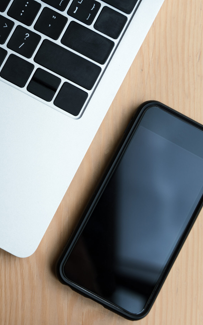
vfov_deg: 27.8
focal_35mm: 74
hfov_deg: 17.2
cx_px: 0
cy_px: 163
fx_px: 655
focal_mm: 48
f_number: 5.6
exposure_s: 1/320
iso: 200
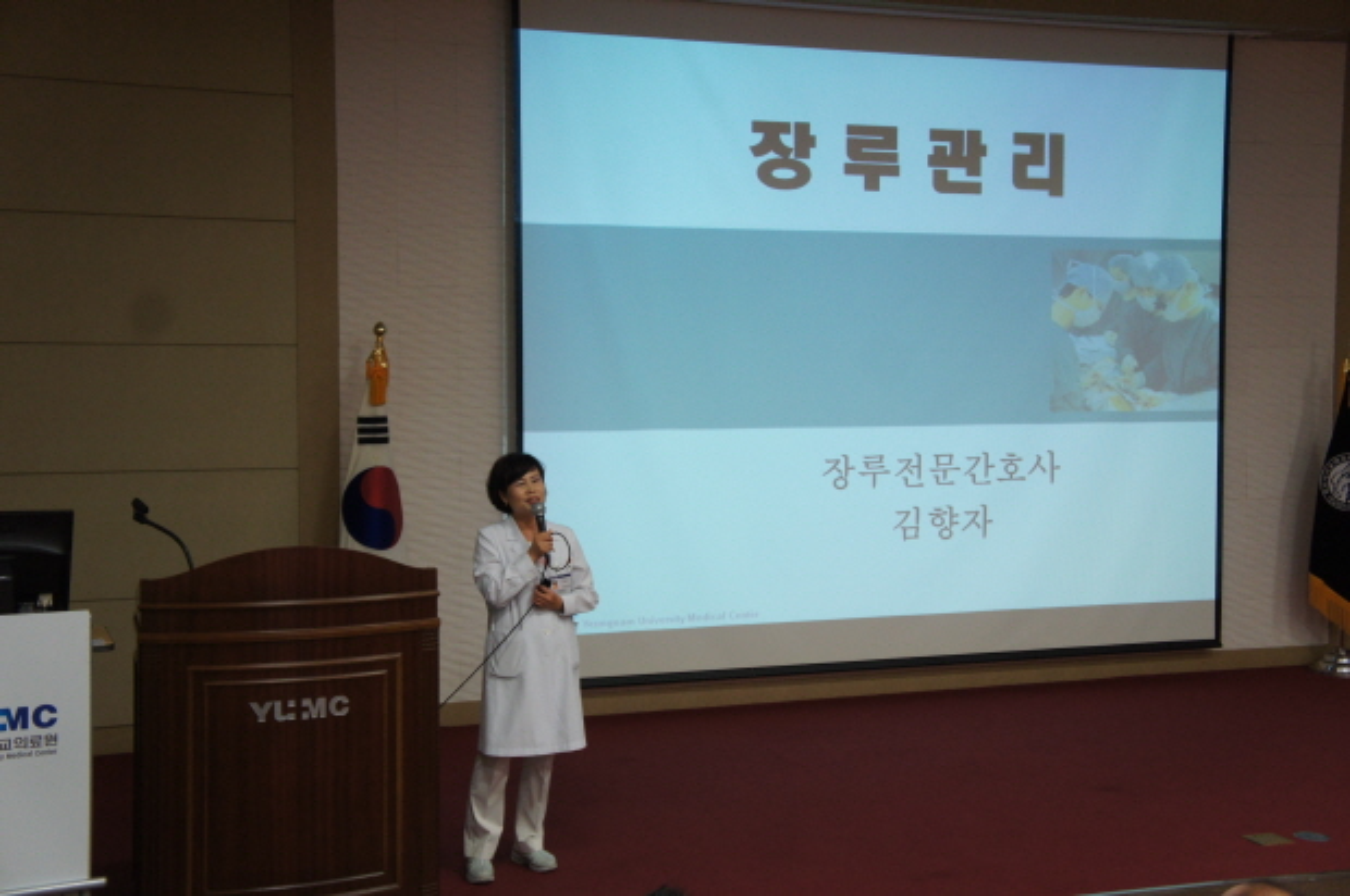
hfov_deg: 43.6
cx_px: 675
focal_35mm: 45
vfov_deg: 29.8
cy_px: 448
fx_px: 1686
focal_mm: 30
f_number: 4
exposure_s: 1/50
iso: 800
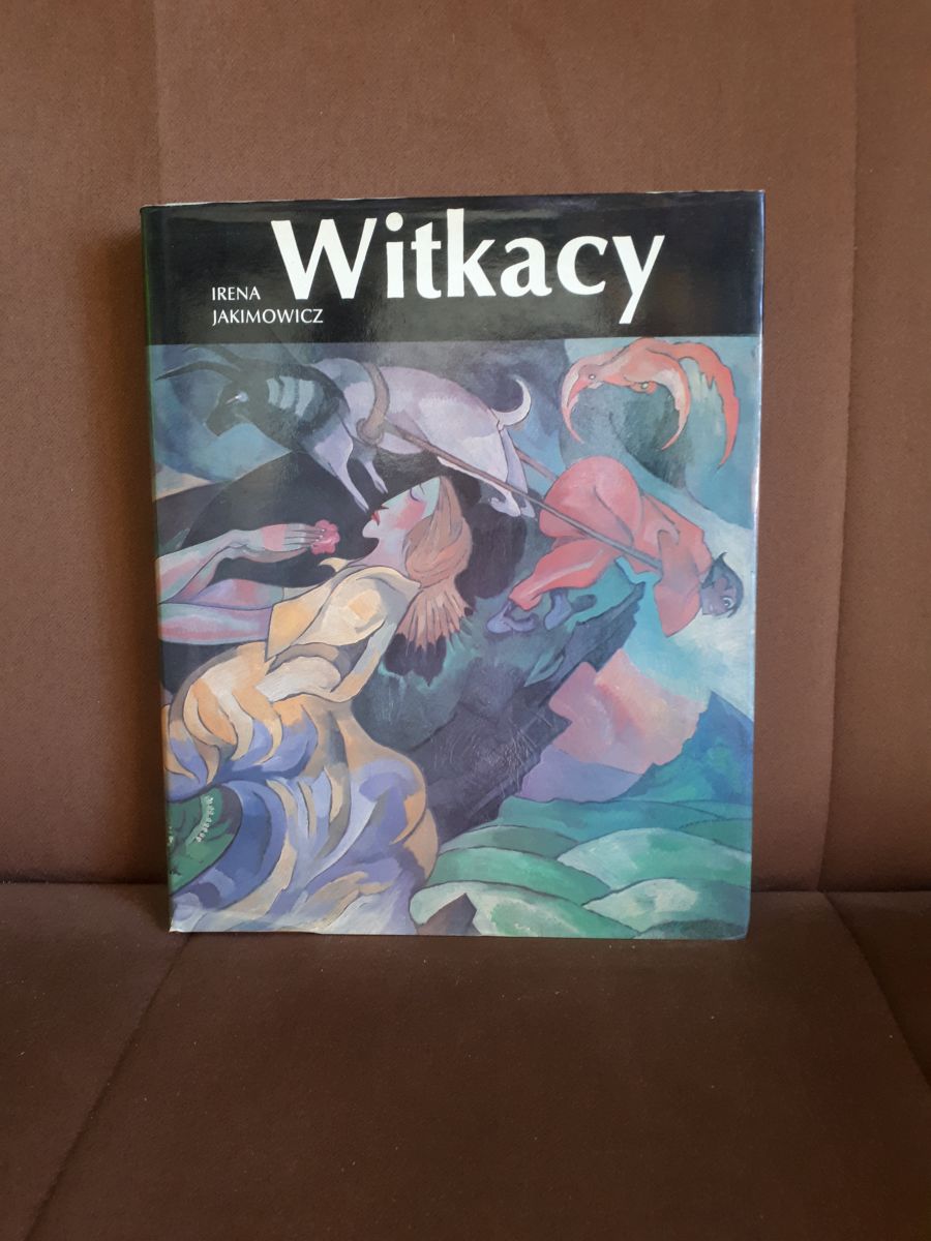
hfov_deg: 51.4
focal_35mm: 27
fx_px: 968
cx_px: 466
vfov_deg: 65.3
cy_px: 620
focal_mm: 3.6
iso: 160
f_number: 1.9
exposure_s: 1/15
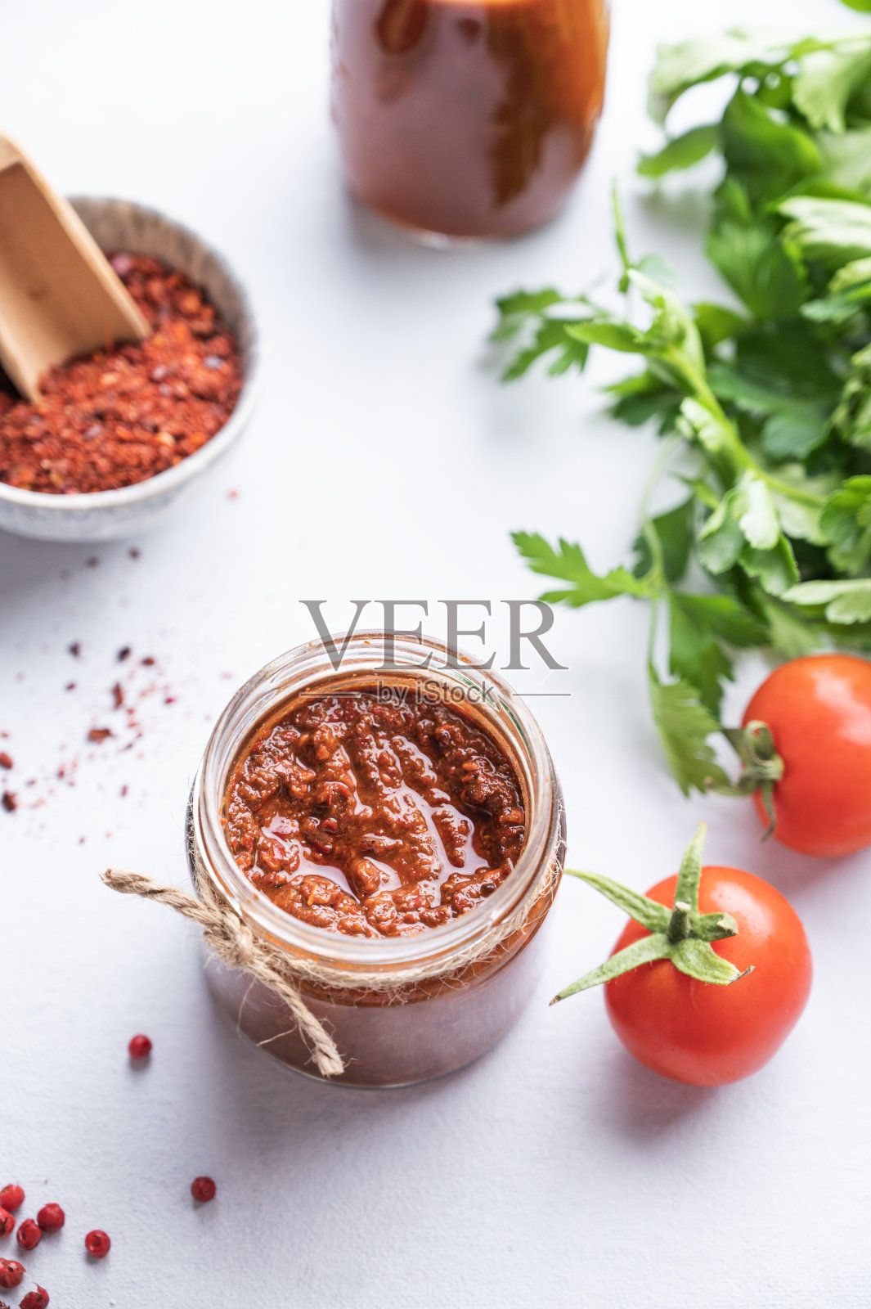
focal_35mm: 70
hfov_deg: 19.4
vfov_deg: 28.9
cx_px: 436
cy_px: 654
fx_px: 2543
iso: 160
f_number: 4.5
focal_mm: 70
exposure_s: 1/100
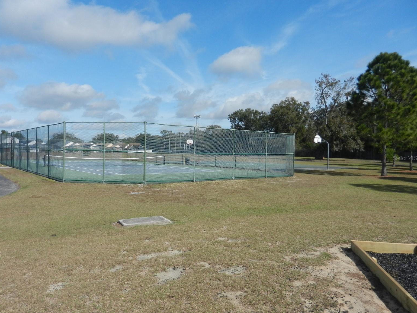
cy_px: 158
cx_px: 201
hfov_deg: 67.3
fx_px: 313
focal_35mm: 26
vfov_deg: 53.1
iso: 160
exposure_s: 1/640
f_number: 7
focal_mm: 4.5
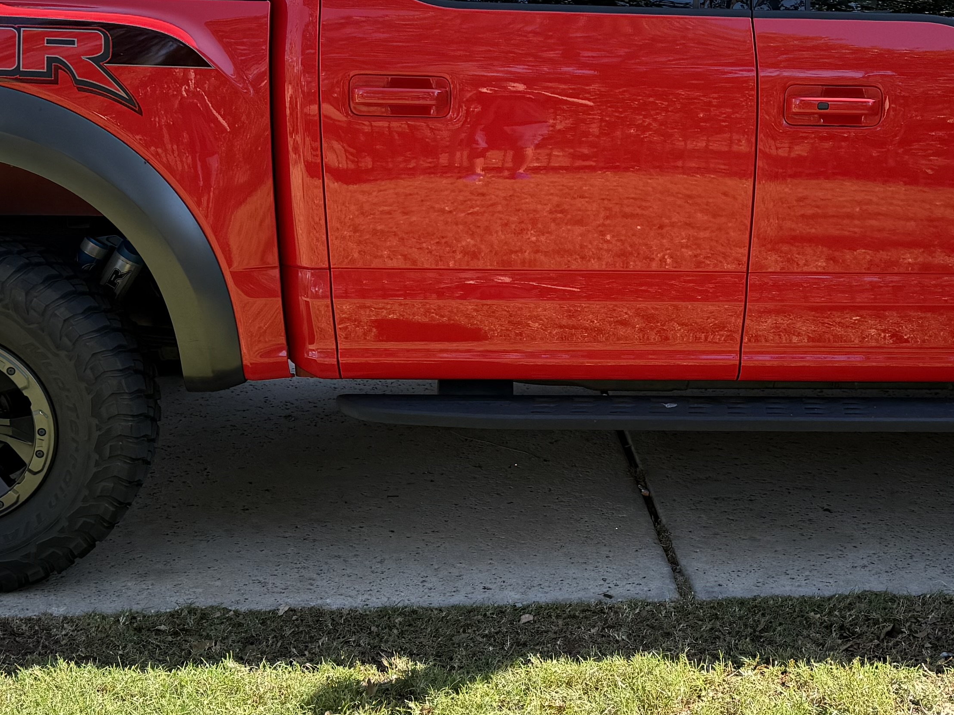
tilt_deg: -14.8
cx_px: 611
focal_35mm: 62
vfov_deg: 23.6
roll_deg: -1.3
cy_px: 331
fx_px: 1709
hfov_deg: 31.0
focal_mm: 6.76
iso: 80
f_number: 1.78
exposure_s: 1/822
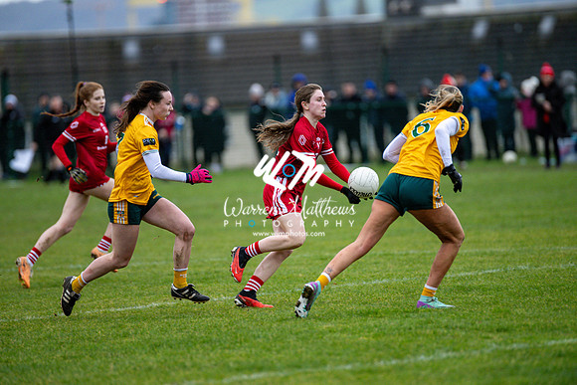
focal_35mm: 300
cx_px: 288
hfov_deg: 6.9
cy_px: 192
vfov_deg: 4.6
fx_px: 4809
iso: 2000
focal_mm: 300
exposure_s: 1/640
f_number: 2.8
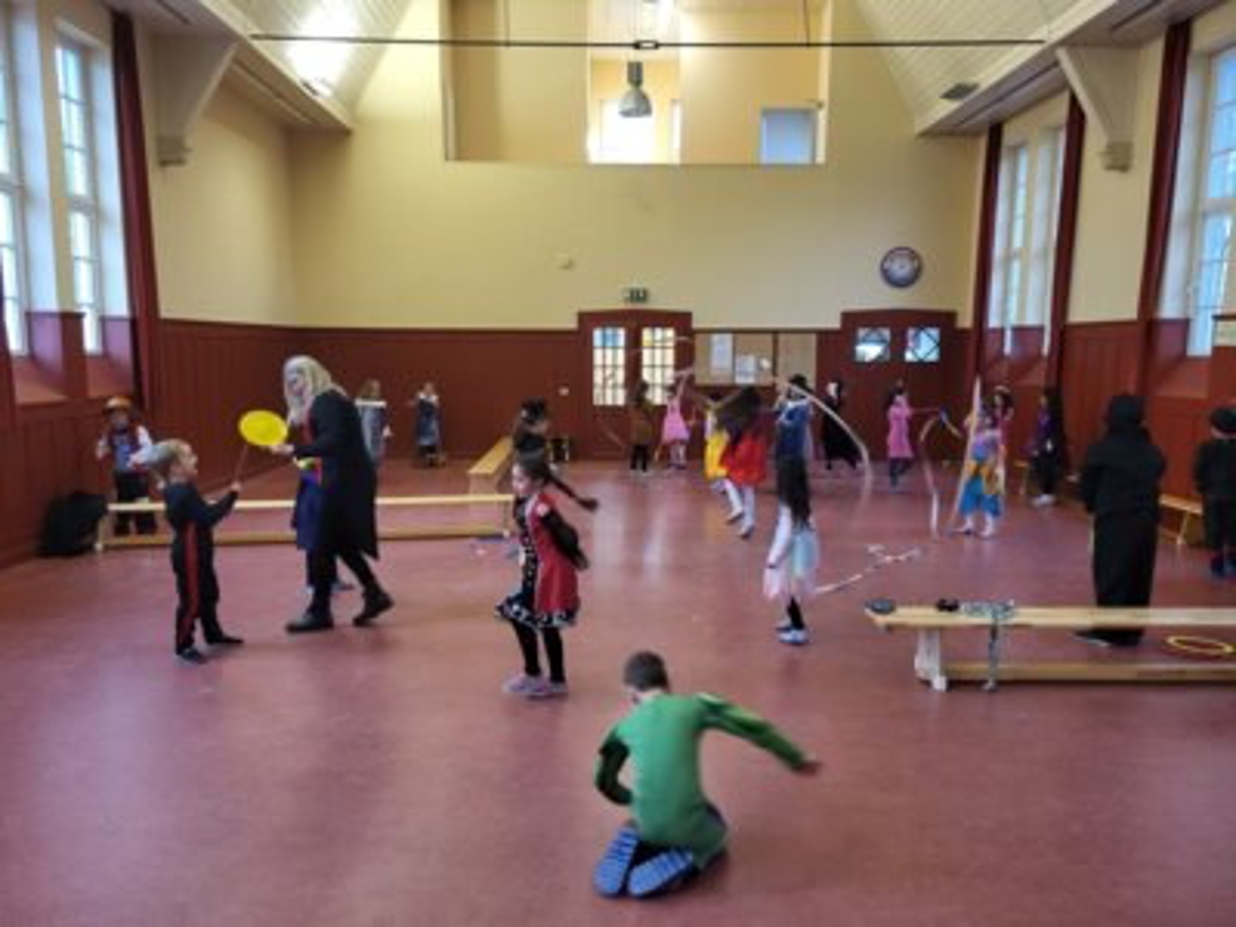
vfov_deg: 53.1
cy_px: 464
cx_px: 618
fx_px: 928
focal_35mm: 26
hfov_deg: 67.3
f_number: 1.8
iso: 400
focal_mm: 5.4
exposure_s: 1/50
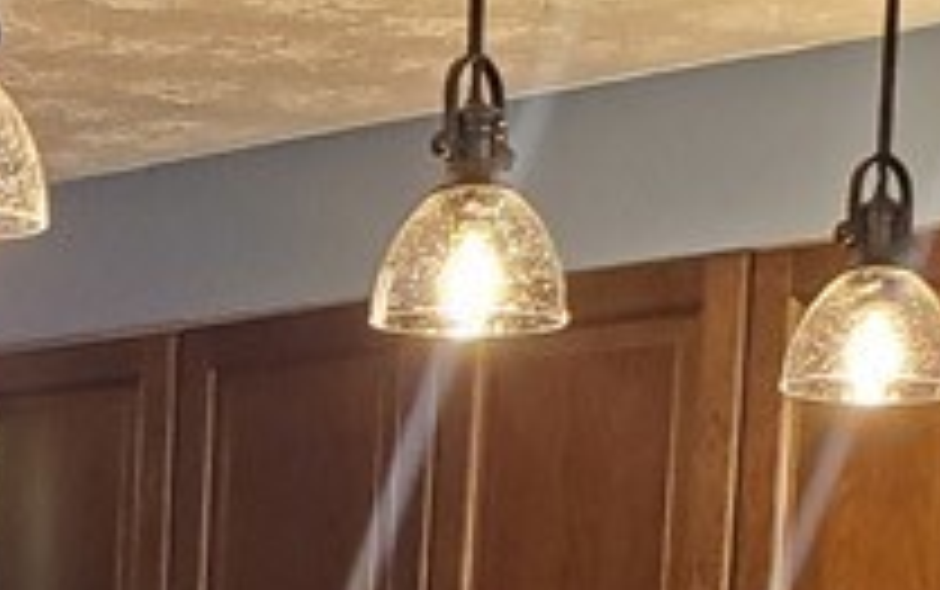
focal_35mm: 135
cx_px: -211
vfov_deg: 8.8
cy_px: 1405
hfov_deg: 14.9
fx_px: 3461
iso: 320
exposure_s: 1/40
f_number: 2.4
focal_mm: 4.3
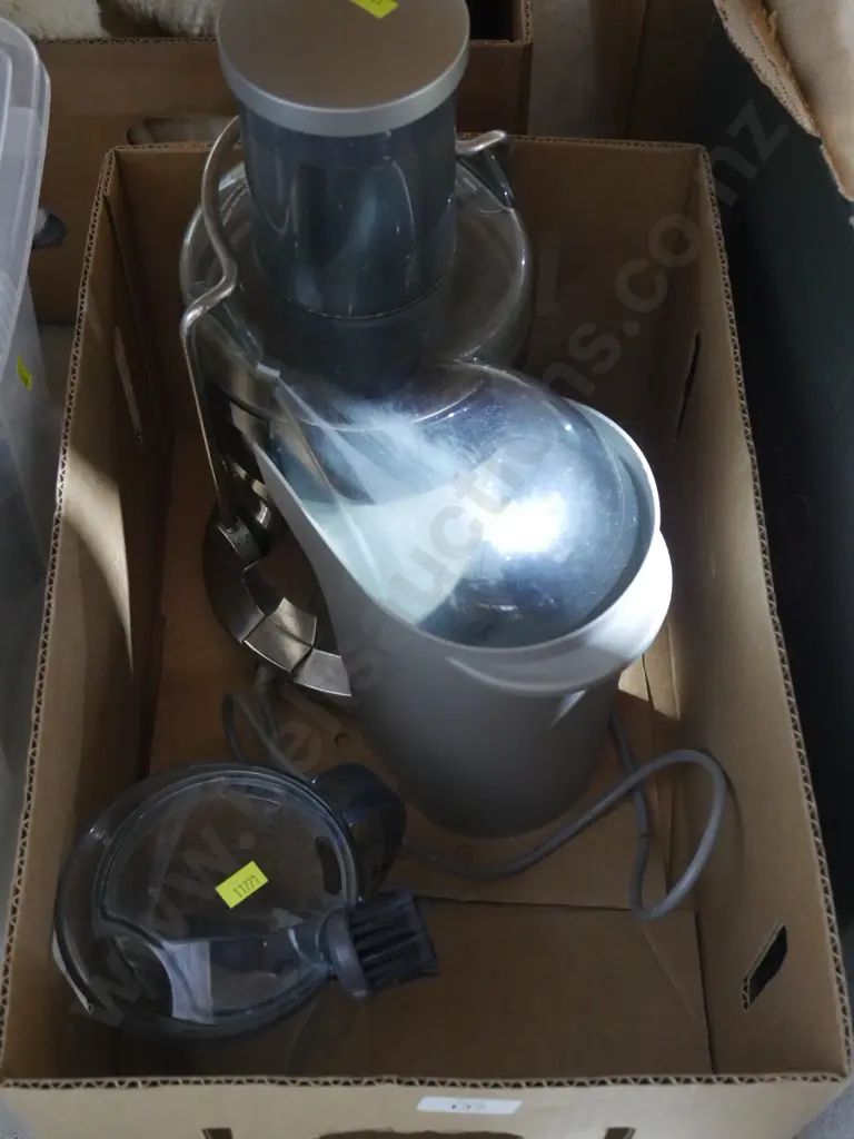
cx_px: 427
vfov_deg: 41.2
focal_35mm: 46
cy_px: 570
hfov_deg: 31.5
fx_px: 1513
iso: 3200
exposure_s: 1/20
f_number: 5.1
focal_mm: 23
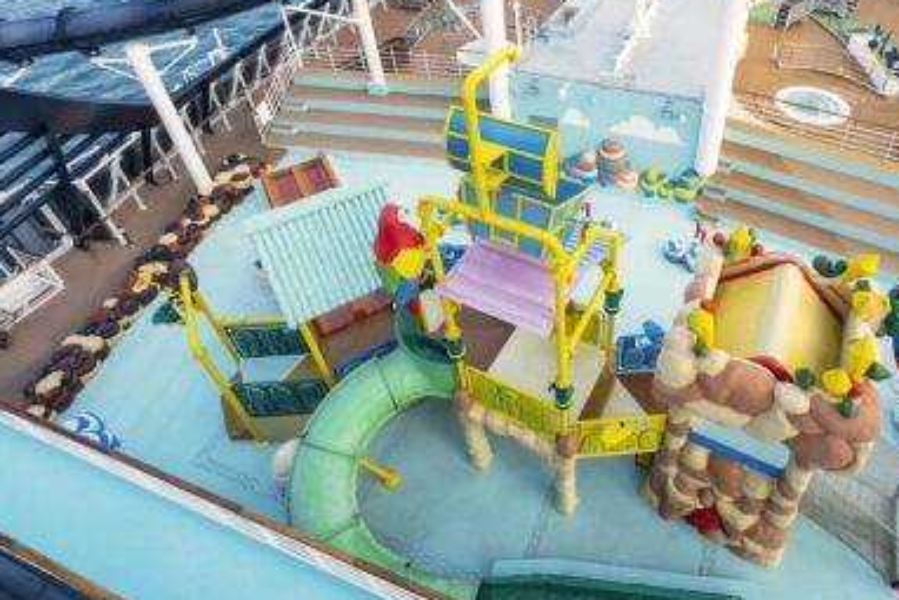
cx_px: 586
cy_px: 174
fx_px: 550
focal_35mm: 22
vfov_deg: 55.4
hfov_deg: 76.5
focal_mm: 14
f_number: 8
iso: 400
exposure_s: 1/160
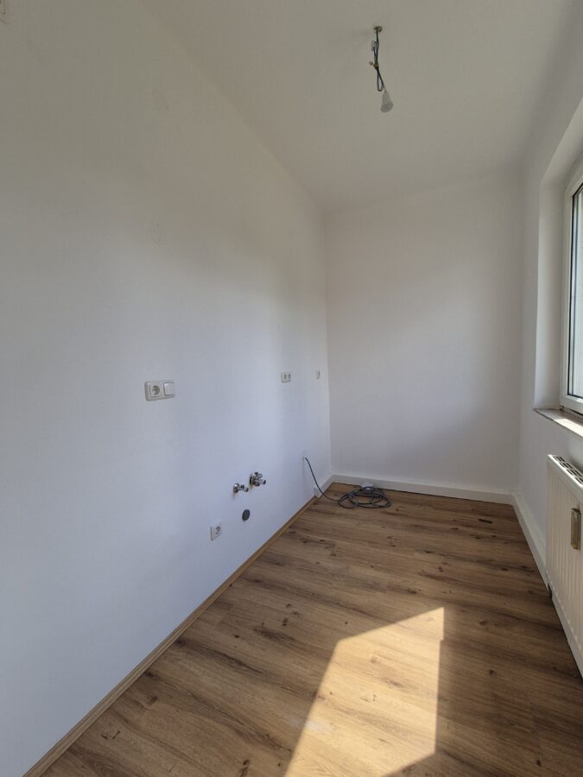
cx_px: 292
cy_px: 388
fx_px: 292
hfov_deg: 89.9
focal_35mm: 13
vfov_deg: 106.2
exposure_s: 1/399
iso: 50
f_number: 2.2
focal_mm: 2.2
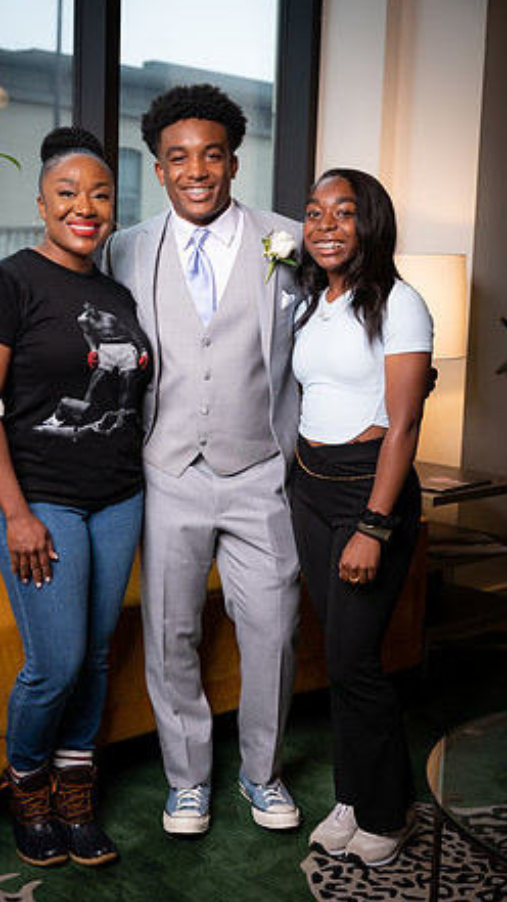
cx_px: 208
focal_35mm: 48
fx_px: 1147
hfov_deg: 24.9
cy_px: 450
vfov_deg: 42.9
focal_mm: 45
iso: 1250
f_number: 3.5
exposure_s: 1/250
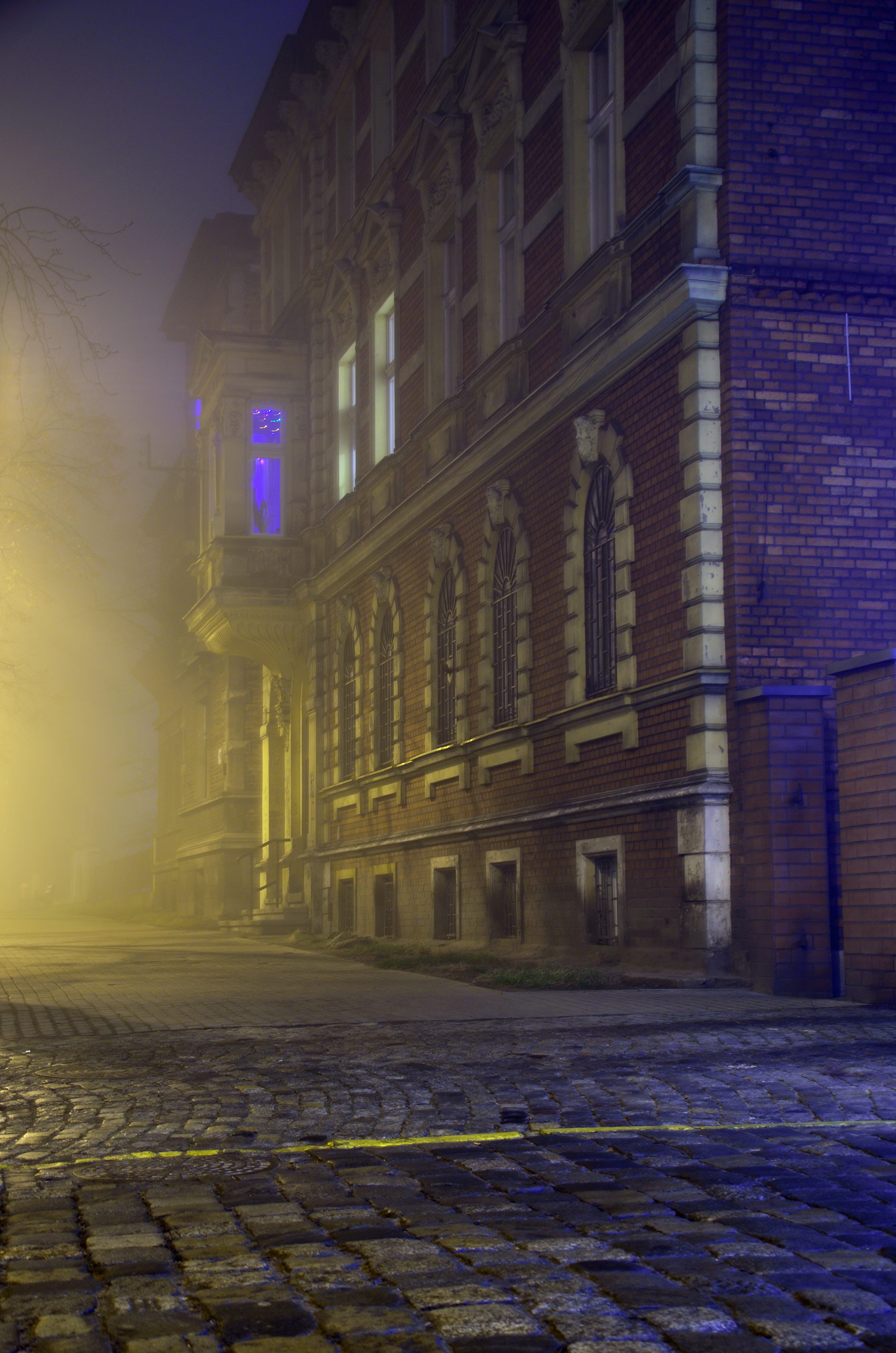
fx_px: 2137
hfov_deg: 23.7
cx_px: 448
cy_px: 676
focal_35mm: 57
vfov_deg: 35.1
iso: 200
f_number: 6.3
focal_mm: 38
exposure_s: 13
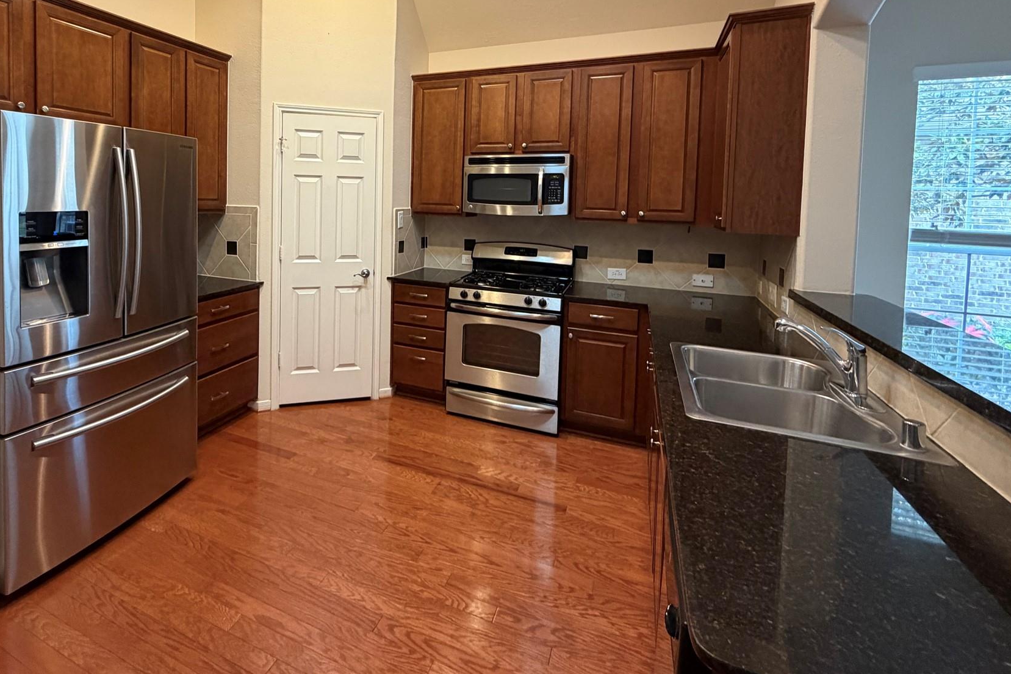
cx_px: 403
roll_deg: -1.1
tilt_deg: -2.2
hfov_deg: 88.8
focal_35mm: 18
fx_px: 505
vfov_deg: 65.3
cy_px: 217
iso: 400
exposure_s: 1/60
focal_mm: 2.22
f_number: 2.2
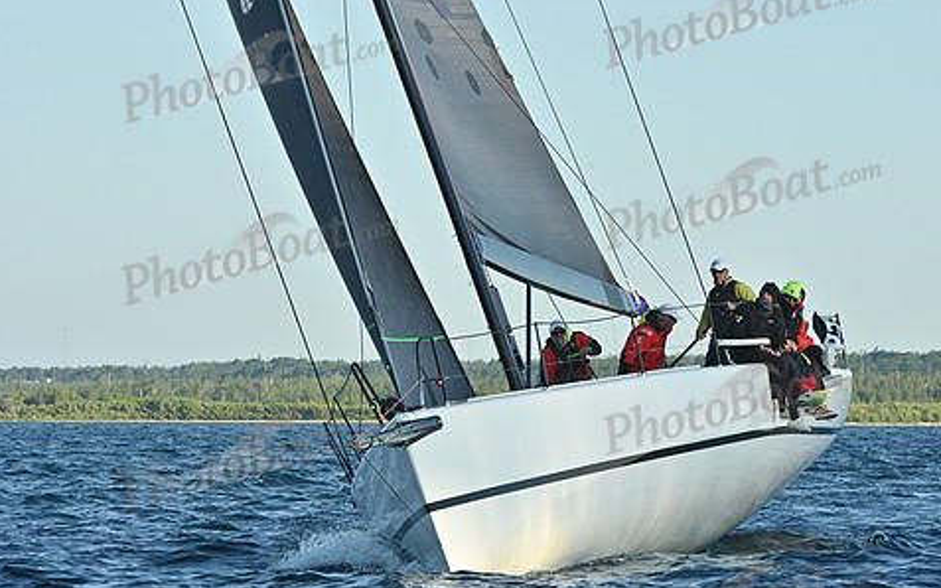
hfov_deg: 8.5
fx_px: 6359
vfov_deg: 5.3
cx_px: 503
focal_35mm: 248
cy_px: 329
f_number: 11
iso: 800
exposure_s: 1/1000
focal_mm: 200
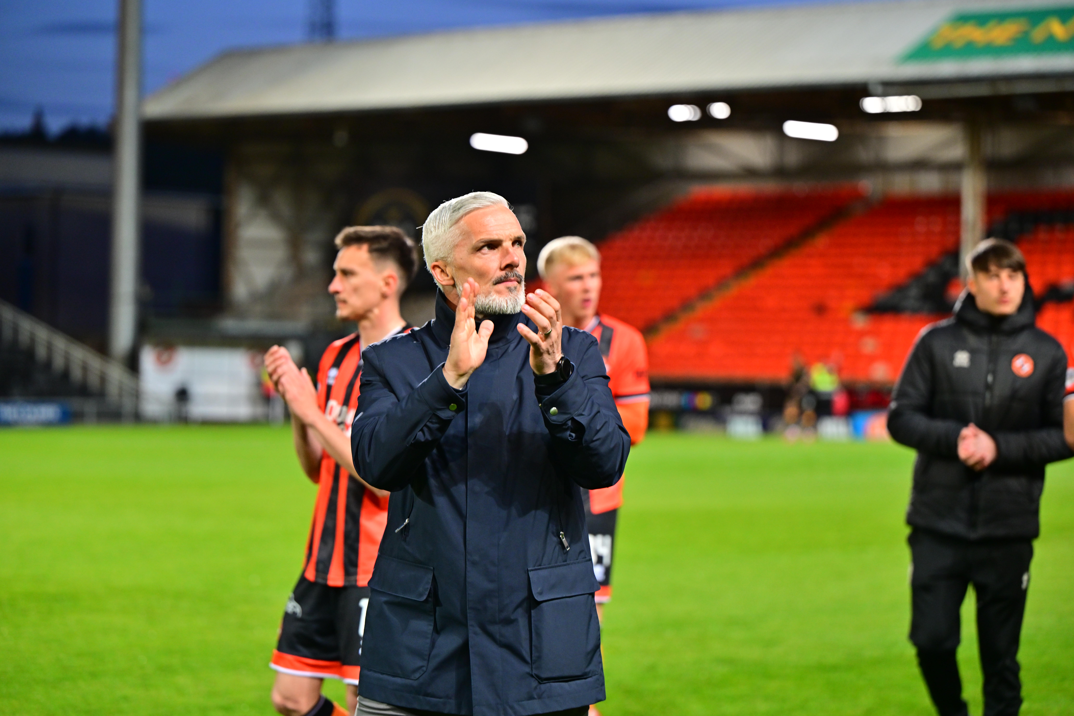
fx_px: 3073
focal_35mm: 103
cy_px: 358
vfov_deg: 13.3
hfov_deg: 19.8
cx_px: 537
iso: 1000
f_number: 2.8
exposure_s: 1/500
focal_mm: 103
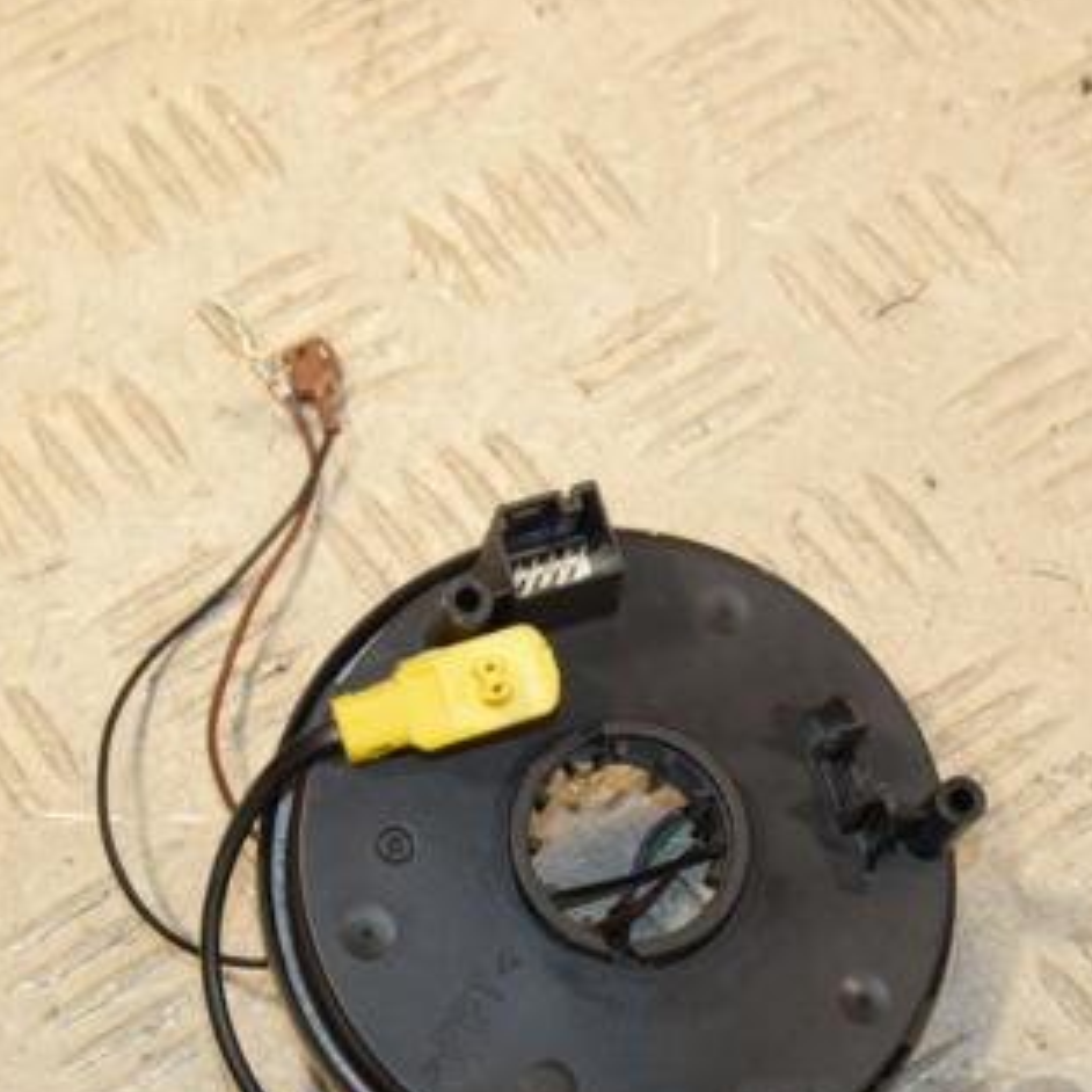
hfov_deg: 14.9
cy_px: 668
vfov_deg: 14.9
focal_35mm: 117
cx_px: 671
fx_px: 4176
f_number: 6.3
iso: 800
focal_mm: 48
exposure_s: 1/200
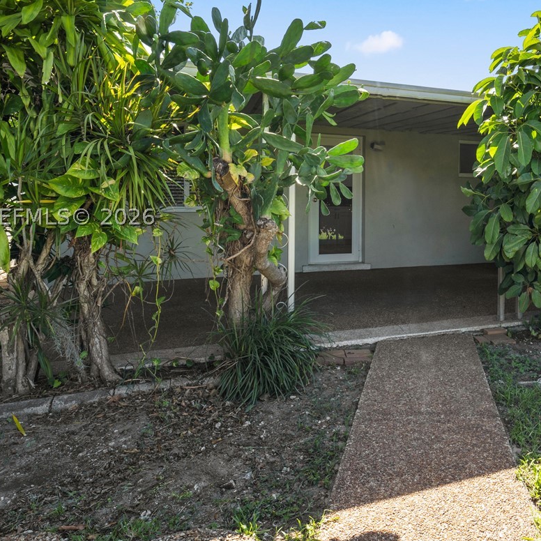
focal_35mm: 26
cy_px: 216
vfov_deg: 60.4
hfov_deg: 56.7
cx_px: 429
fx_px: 460
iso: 250
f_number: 11
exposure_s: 1/60
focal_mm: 14
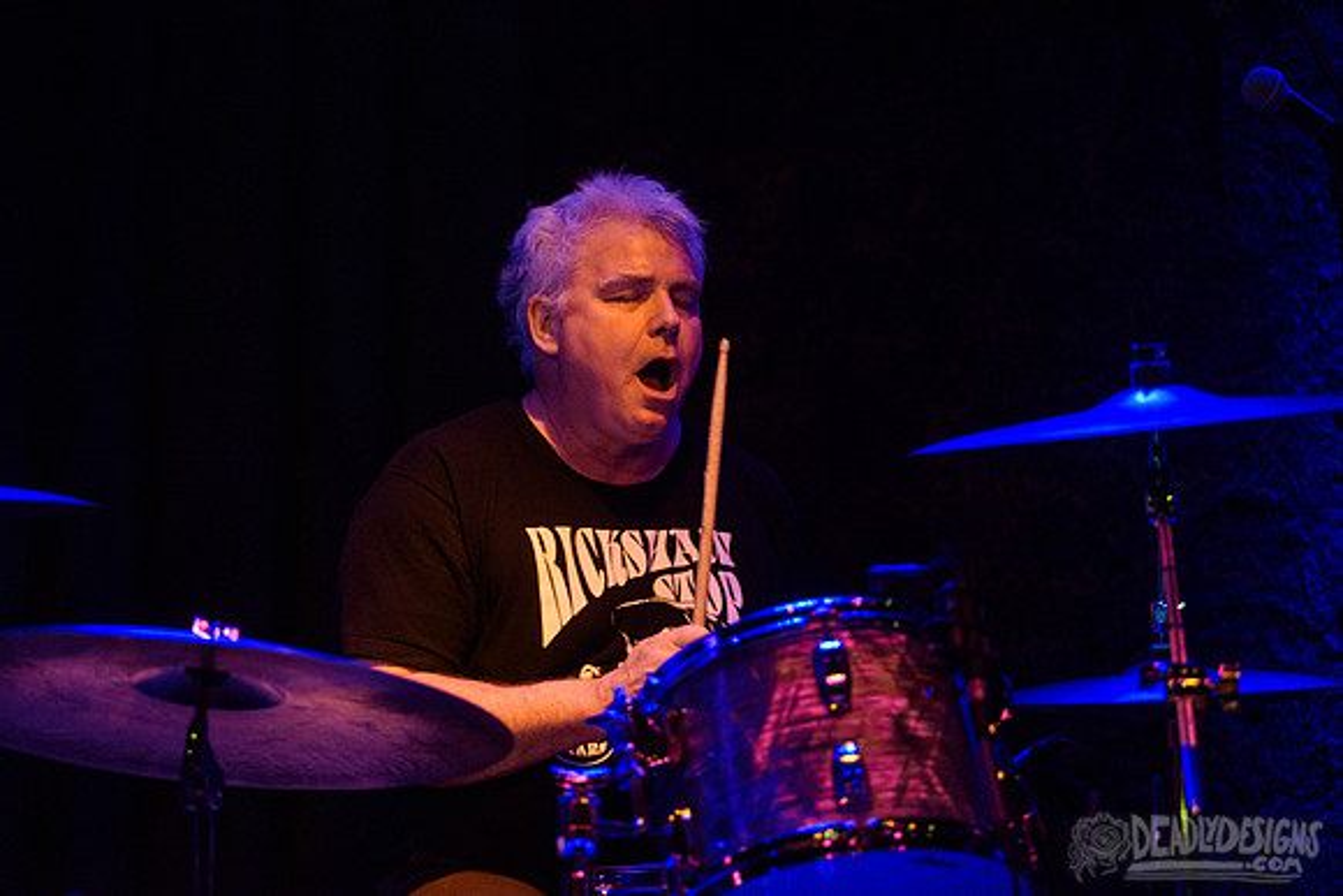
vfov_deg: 13.7
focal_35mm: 100
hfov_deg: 20.4
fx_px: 3731
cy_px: 448
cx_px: 672
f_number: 3.2
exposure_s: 1/100
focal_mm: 100
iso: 6400
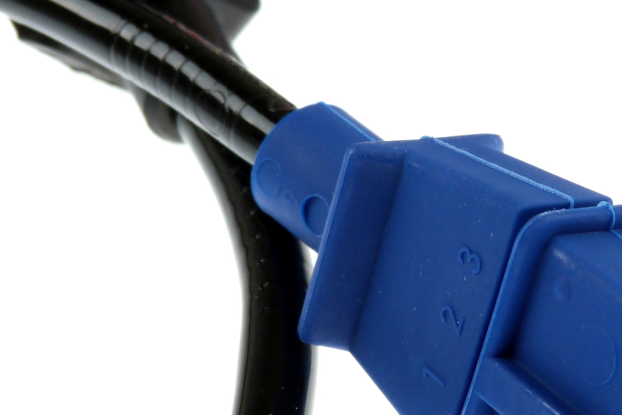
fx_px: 2281
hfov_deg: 15.4
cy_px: 290
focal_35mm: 132
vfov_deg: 10.4
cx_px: 558
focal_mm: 9.2
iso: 100
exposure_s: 1/100
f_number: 3.2
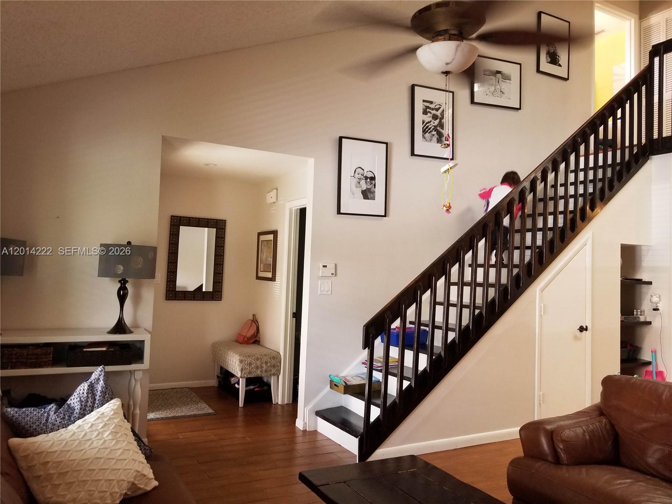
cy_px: 252
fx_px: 505
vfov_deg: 53.1
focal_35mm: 26
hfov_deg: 67.3
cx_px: 336
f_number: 1.7
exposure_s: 1/30
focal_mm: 4.25
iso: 160
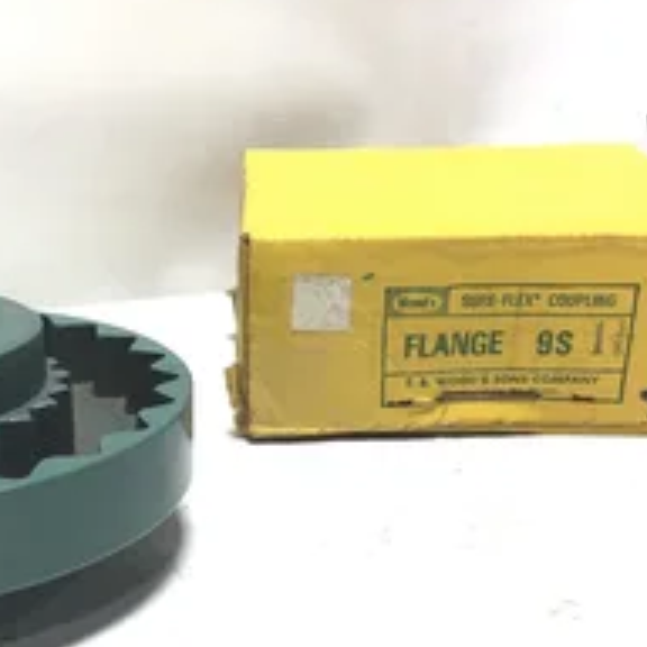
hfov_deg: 29.8
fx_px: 1205
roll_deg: +0.9
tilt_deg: -21.9
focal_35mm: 57
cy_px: 455
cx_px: 219
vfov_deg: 29.7
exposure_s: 1/120
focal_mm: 3.3
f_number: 2.4
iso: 40
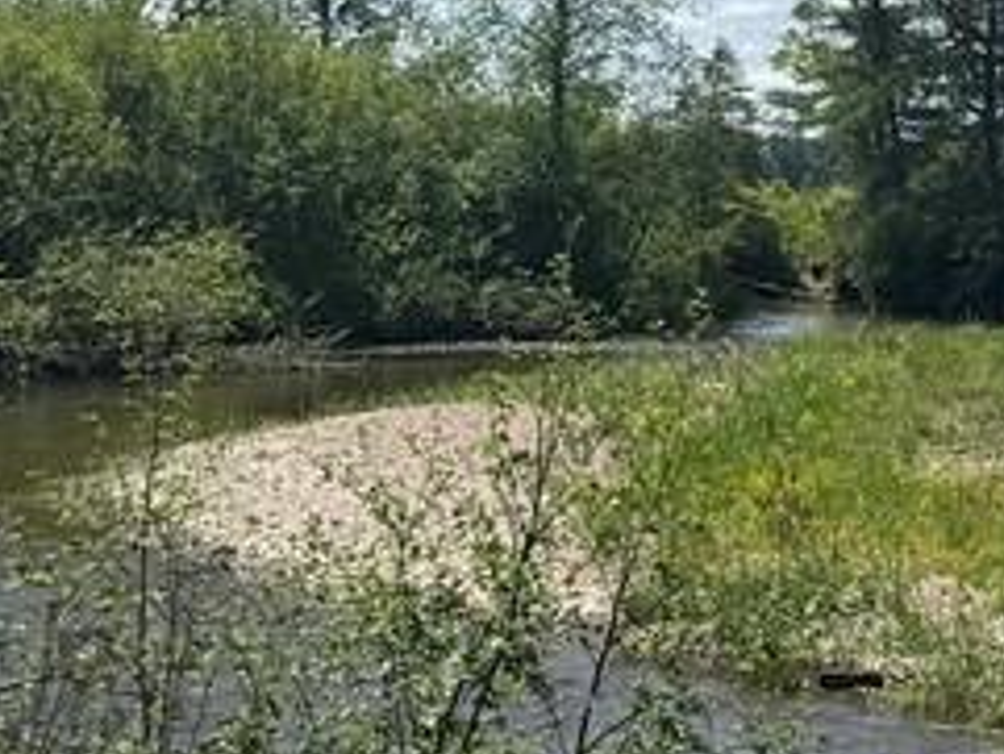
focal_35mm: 102
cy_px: 254
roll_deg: -2.6
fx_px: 2960
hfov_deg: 17.0
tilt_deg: +1.1
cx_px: 1591
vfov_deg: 14.5
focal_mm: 6.76
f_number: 1.78
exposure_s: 1/5814
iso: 80
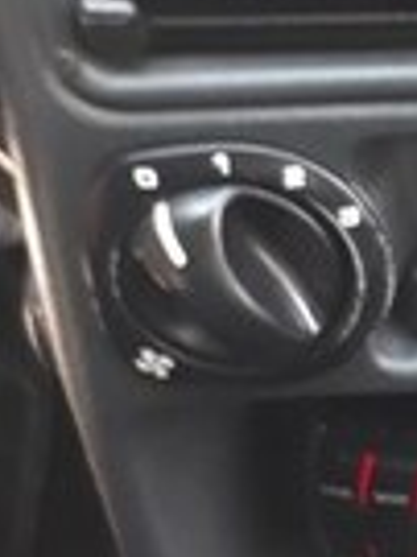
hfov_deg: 13.7
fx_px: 1593
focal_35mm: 99
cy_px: -198
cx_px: 698
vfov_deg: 18.3
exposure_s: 1/33
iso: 125
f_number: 1.9
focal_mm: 3.6
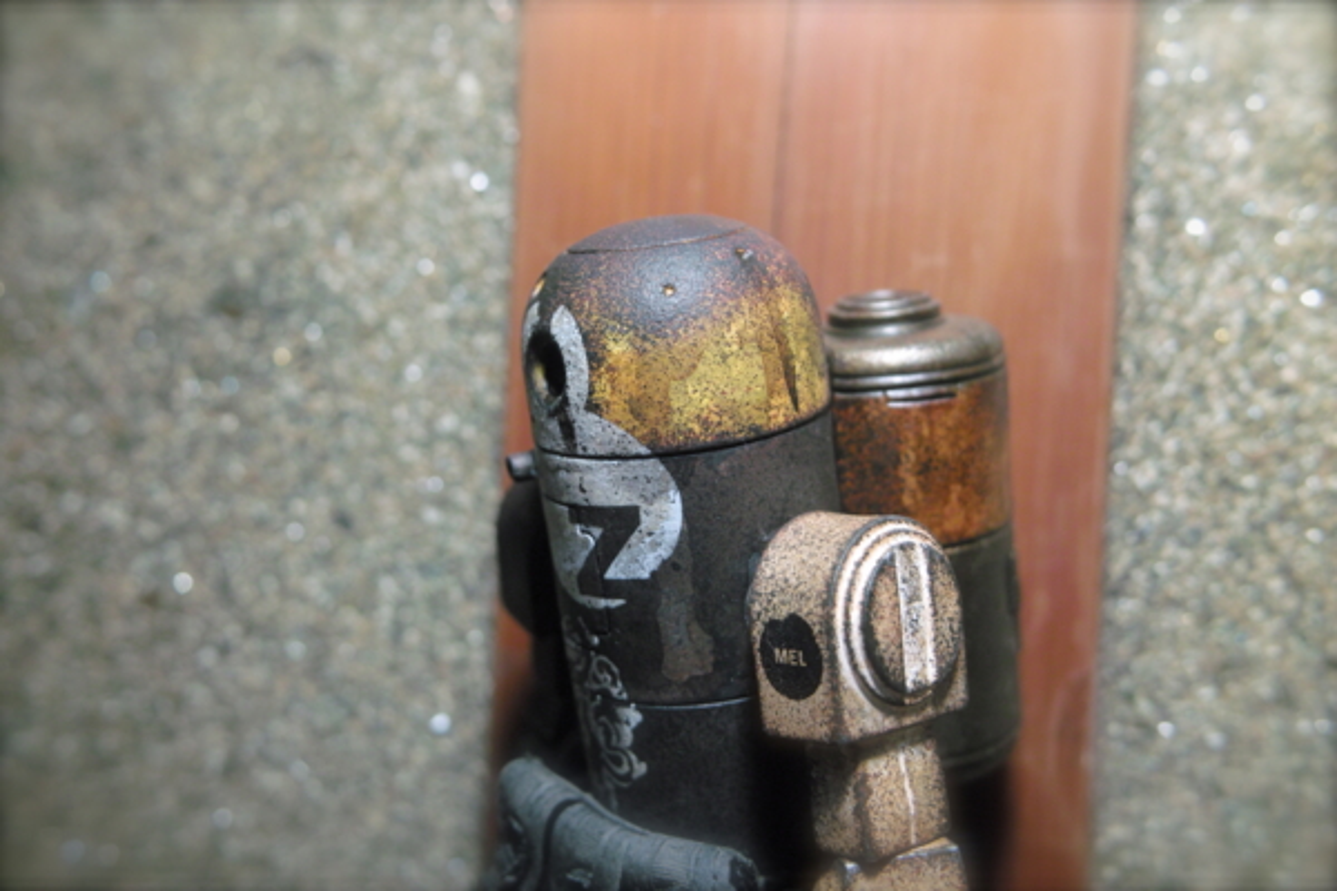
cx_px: 668
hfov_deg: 65.5
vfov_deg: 46.4
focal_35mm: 28
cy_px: 446
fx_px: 1040
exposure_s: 1/13
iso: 200
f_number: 4
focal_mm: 16.6
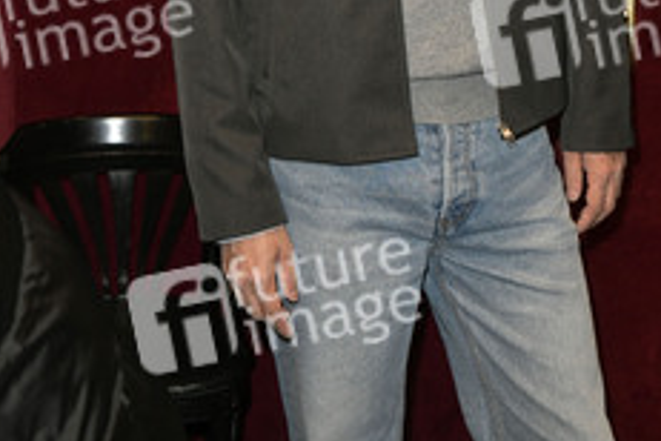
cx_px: 358
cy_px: -123
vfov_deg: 14.6
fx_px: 1652
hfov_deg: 22.6
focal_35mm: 90
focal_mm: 52
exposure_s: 1/160
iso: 2500
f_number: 5.6
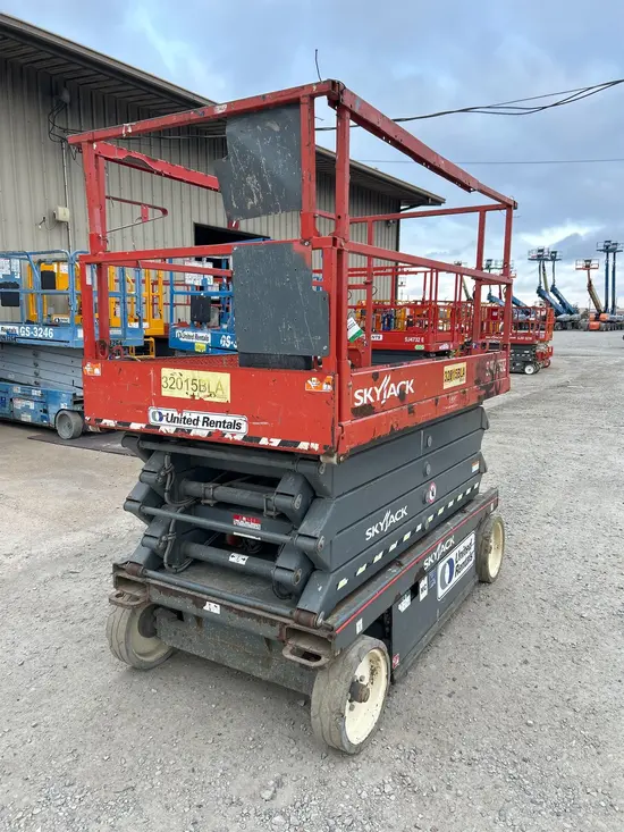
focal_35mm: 26
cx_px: 312
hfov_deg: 53.1
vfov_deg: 67.3
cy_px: 416
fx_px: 625
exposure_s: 1/558
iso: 50
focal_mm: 5.7
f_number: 1.5
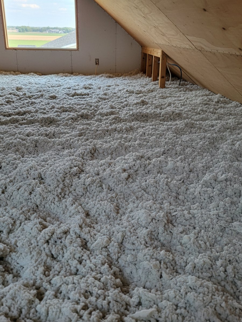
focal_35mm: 23
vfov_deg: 73.9
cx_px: 121
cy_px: 161
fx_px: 214
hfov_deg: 58.9
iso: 733
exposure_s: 1/94
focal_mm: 6.4
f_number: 1.8
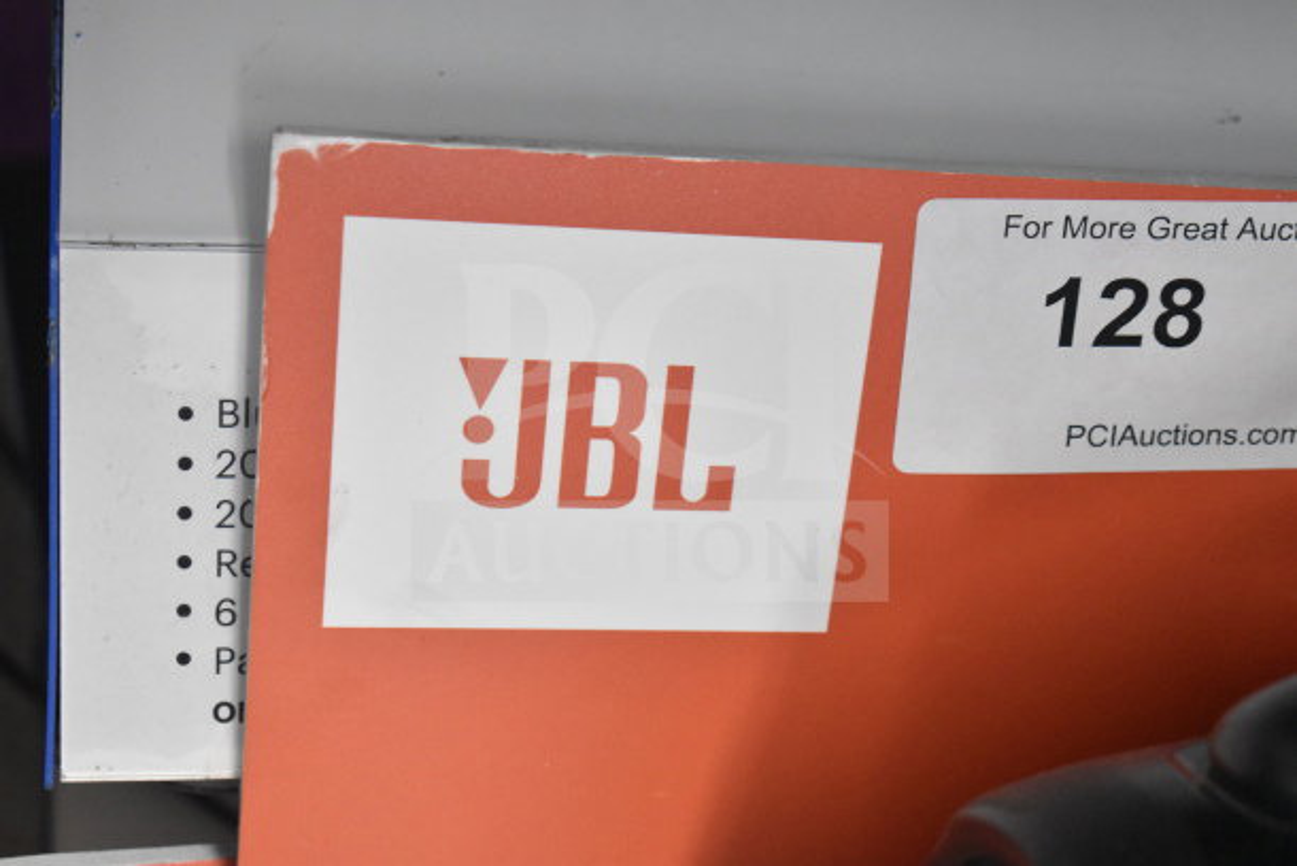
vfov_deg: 16.6
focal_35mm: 82
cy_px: 433
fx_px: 2973
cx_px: 648
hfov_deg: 24.6
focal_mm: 55
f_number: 5.6
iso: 4500
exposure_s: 1/100
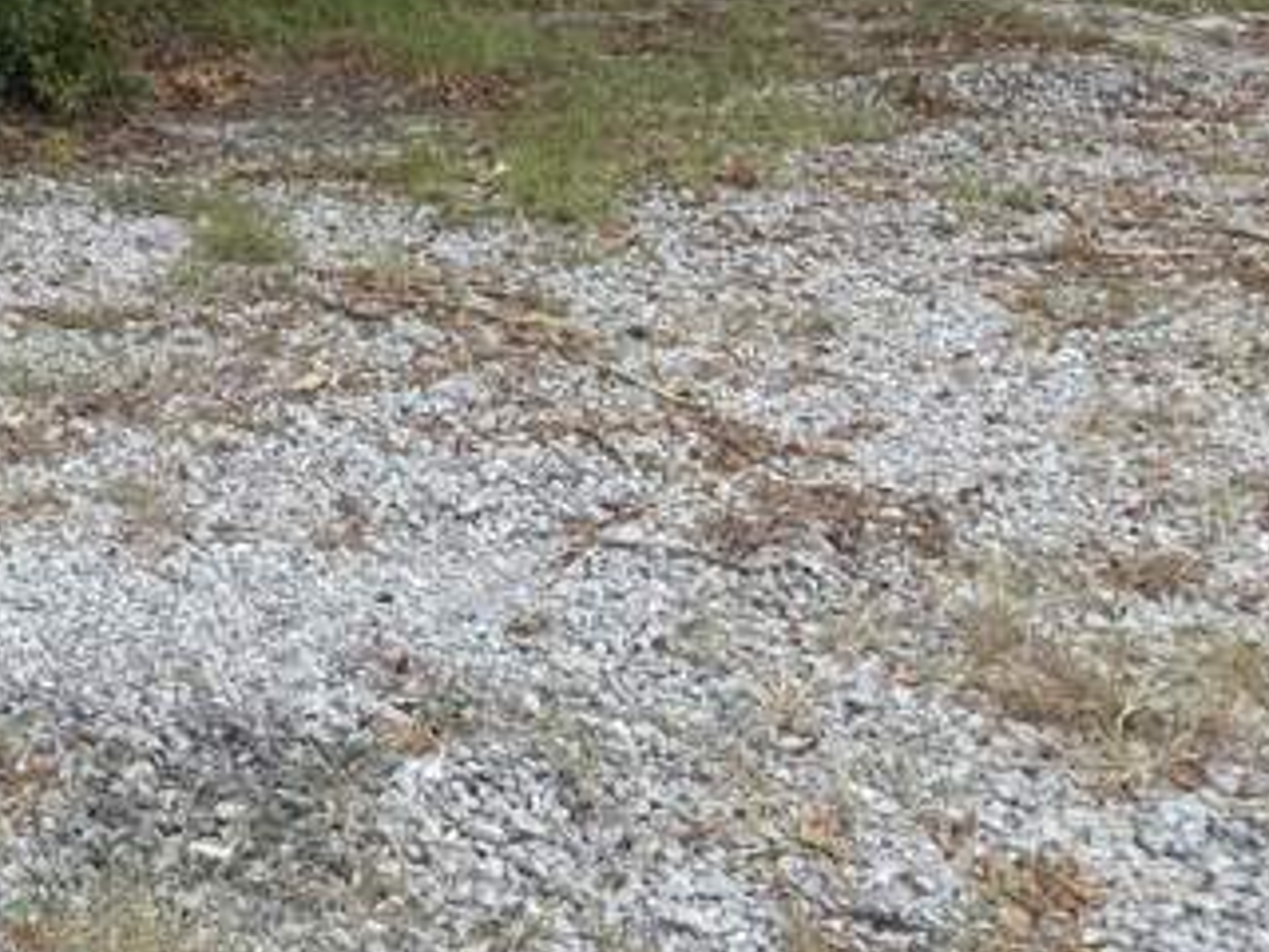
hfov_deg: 28.3
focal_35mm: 60
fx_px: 2200
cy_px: -131
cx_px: -226
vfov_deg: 22.8
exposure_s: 1/1653
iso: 80
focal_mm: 6.76
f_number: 1.78
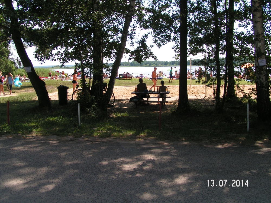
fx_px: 297
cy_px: 102
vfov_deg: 37.7
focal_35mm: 38
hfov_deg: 49.0
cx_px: 136
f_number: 5.6
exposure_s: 1/200
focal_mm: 5.8
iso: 50
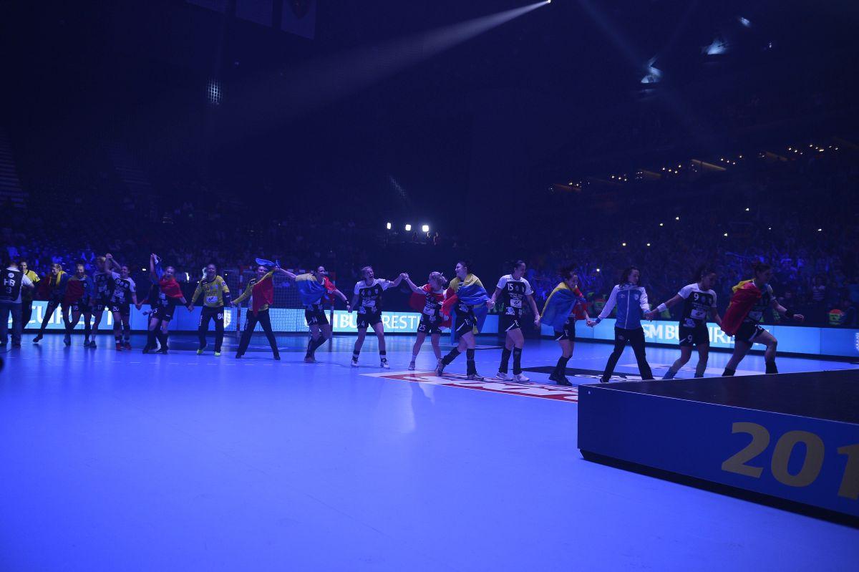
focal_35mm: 29
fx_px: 692
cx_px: 430
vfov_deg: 44.9
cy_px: 286
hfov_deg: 63.7
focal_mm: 29
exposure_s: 1/640
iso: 2000
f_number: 2.8
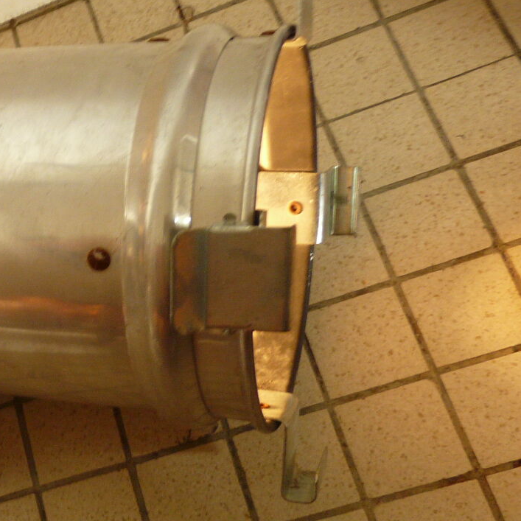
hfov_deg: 28.0
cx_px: -43
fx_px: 954
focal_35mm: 56
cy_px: 303
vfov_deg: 30.5
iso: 200
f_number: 2.8
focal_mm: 4.6
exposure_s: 1/8
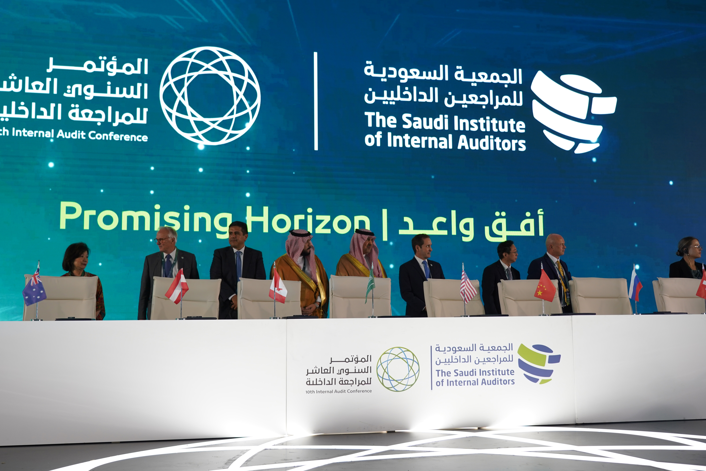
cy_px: 236
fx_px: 765
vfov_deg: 34.2
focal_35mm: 39
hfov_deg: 49.6
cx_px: 353
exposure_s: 1/80
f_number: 4
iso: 500
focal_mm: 39
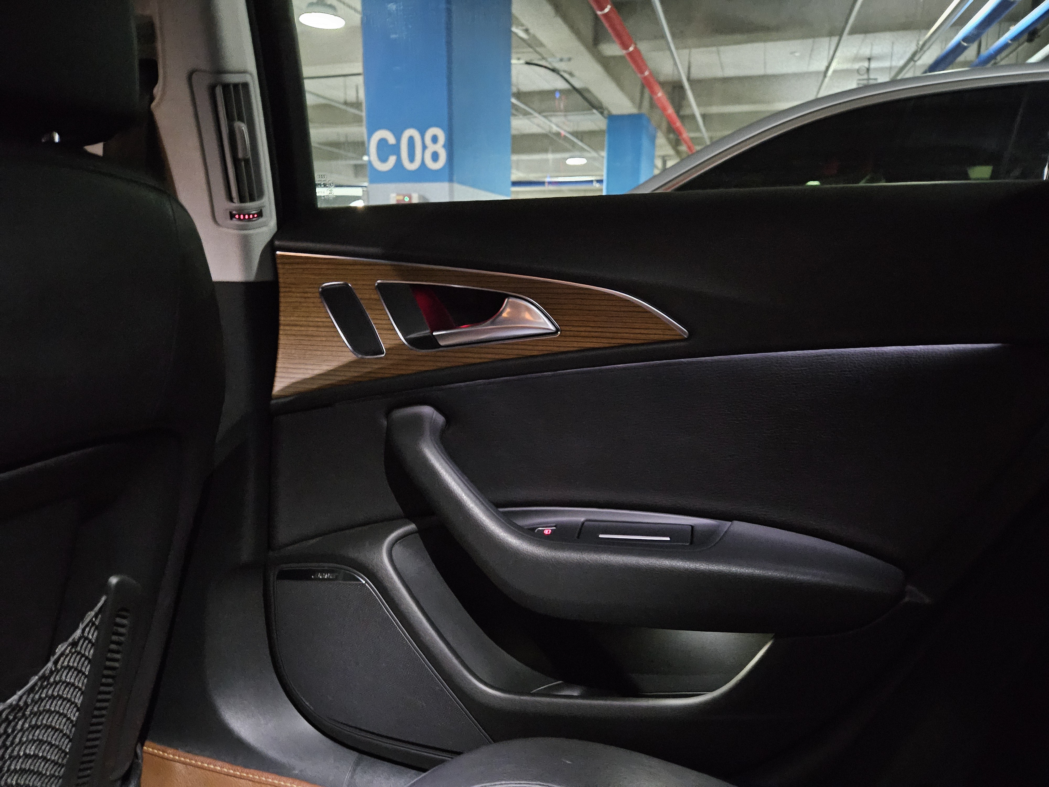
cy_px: 394
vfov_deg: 58.9
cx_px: 524
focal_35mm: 23
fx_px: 697
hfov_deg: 73.9
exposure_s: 1/15
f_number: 1.8
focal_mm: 5.4
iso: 5000
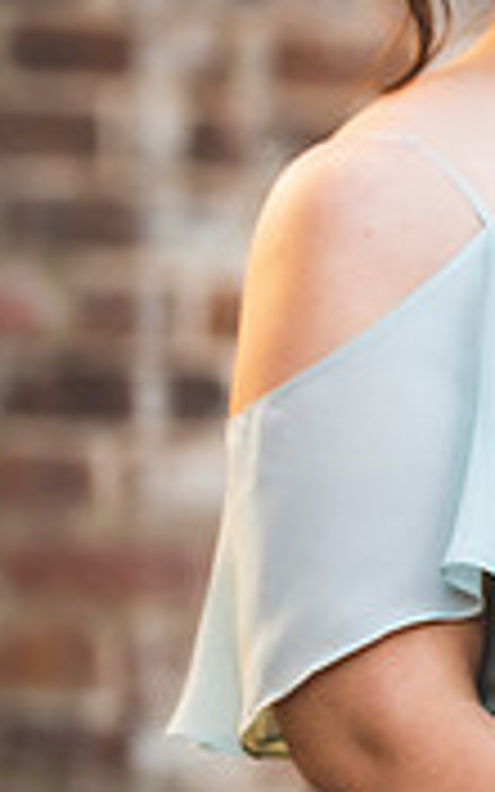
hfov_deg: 2.6
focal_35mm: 498
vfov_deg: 4.2
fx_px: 10749
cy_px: 317
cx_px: 1274
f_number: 2.8
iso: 640
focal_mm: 135
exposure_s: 1/640
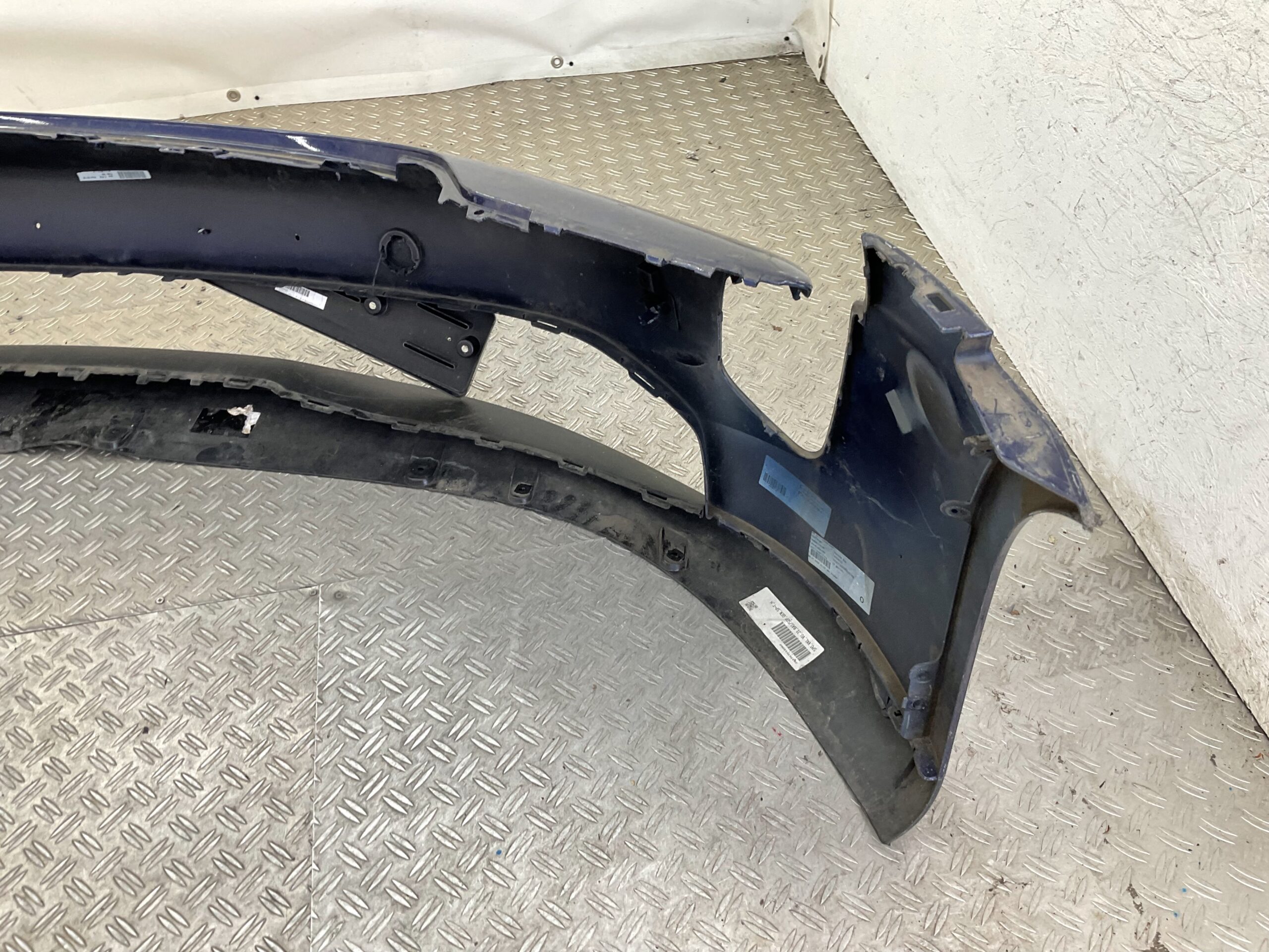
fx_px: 1063
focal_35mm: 29
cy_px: 476
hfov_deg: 61.7
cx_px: 634
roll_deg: +4.7
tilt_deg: -43.6
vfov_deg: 48.2
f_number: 1.8
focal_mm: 3
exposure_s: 1/120
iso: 32
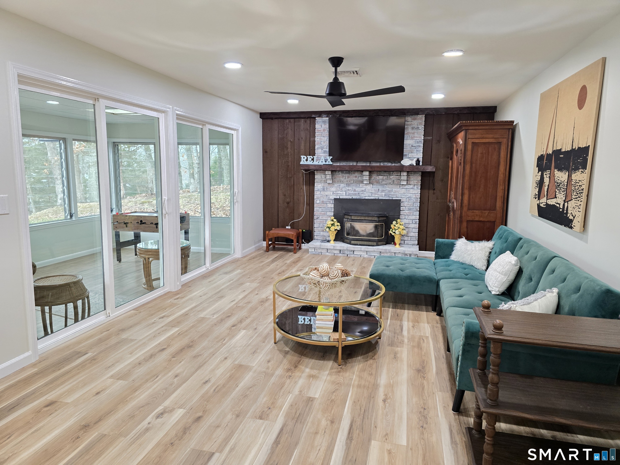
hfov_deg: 73.9
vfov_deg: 58.9
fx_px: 412
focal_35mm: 23
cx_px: 310
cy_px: 232
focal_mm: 6.3
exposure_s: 1/120
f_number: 1.7
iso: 500
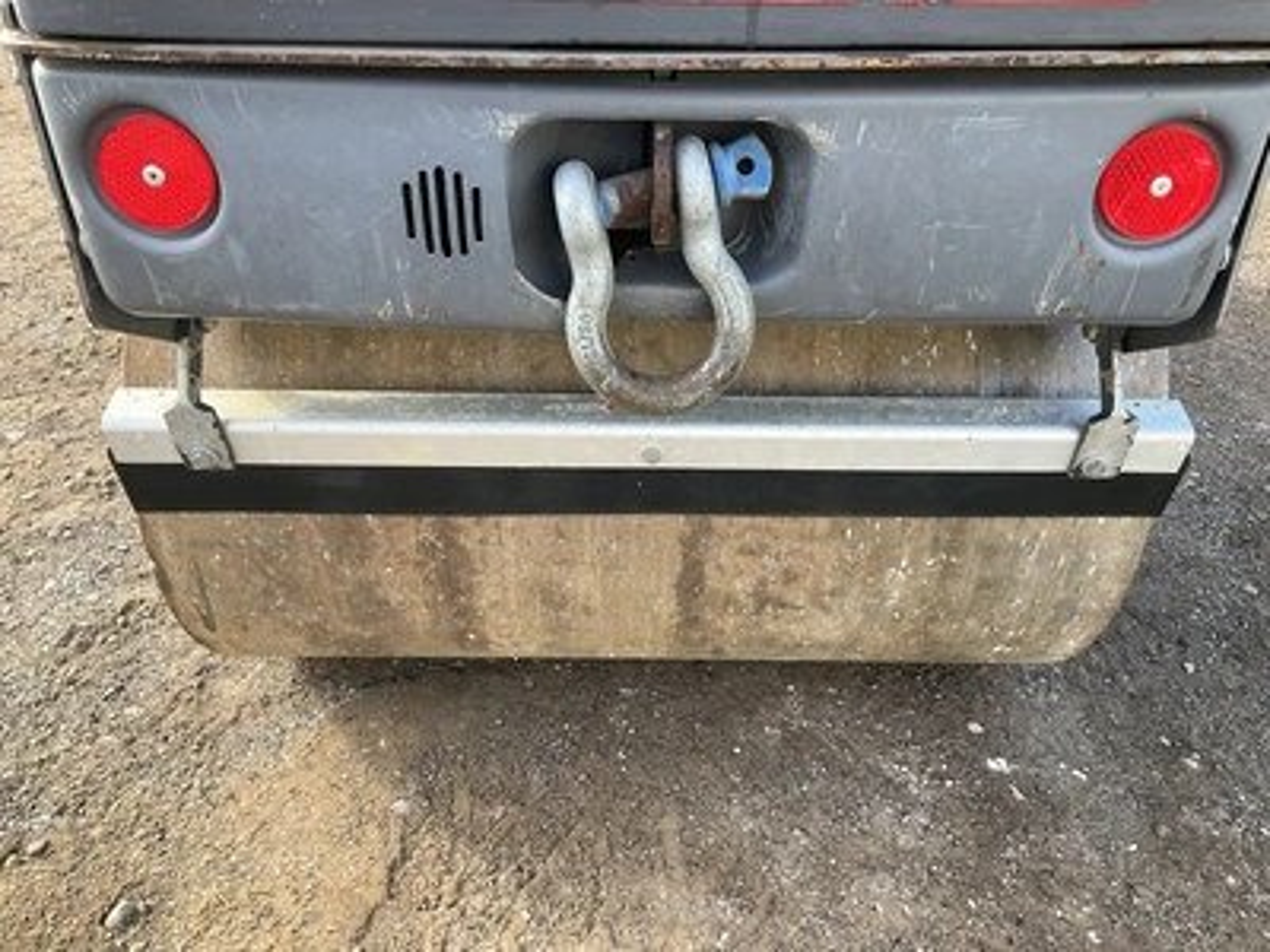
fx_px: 1064
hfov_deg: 61.7
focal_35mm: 29
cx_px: 635
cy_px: 476
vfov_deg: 48.2
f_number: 1.8
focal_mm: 3
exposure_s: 1/139
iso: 16
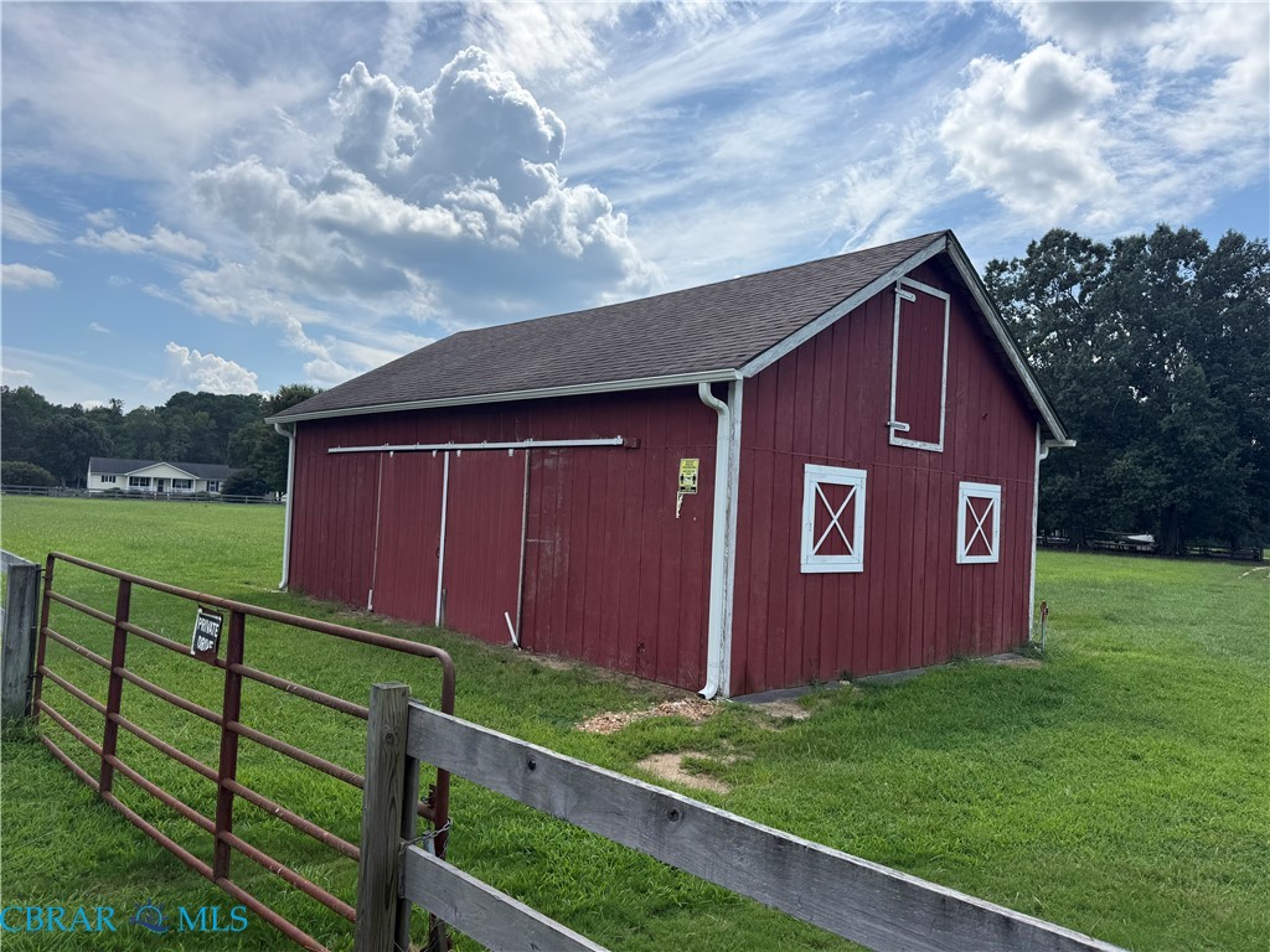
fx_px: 881
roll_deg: -2.9
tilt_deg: +2.9
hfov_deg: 71.6
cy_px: 476
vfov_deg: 56.8
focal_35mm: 24
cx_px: 635
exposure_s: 1/5714
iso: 80
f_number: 1.78
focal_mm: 6.76
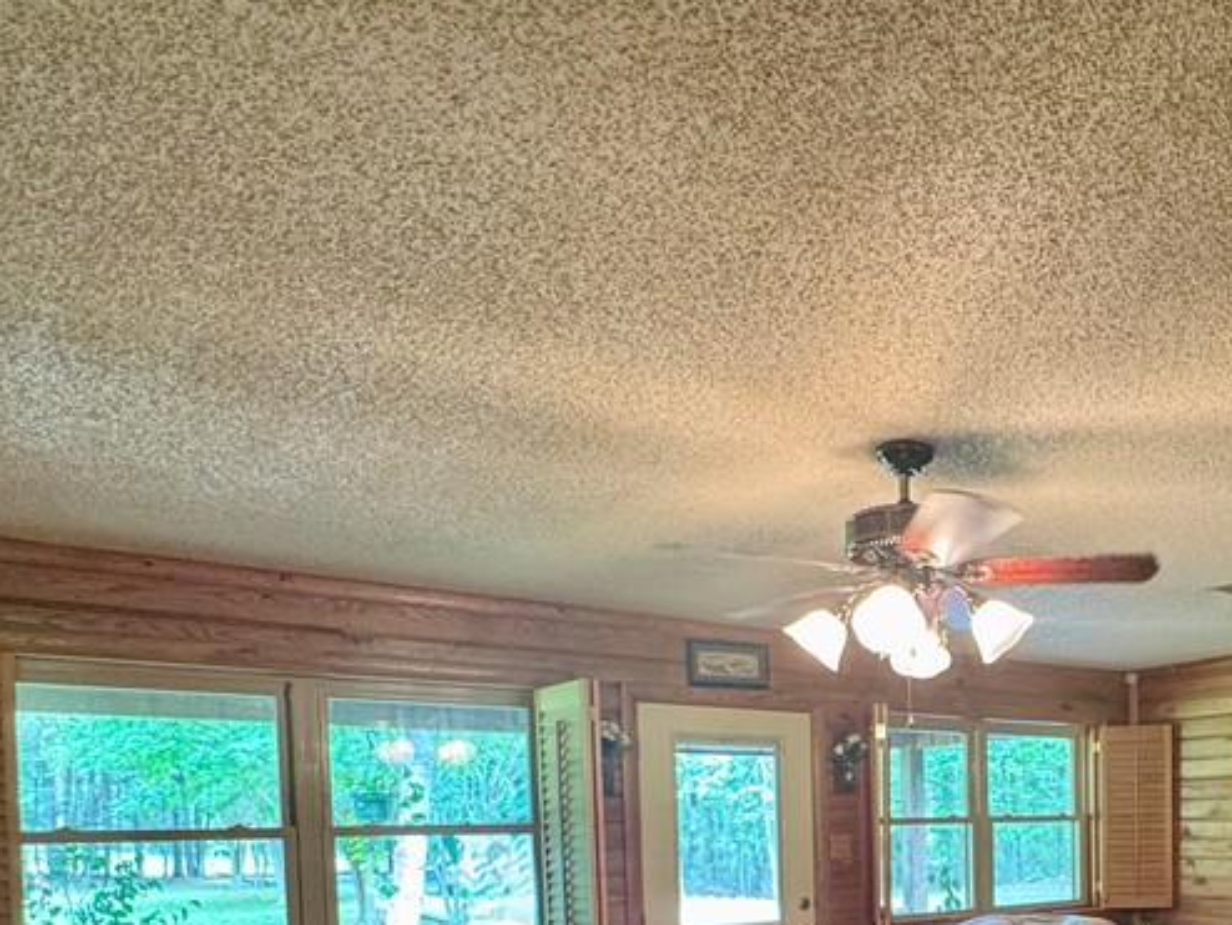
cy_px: 860
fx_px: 1033
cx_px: 973
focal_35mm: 29
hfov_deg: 57.4
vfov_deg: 43.4
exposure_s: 1/60
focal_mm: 2.22
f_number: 2.2
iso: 640
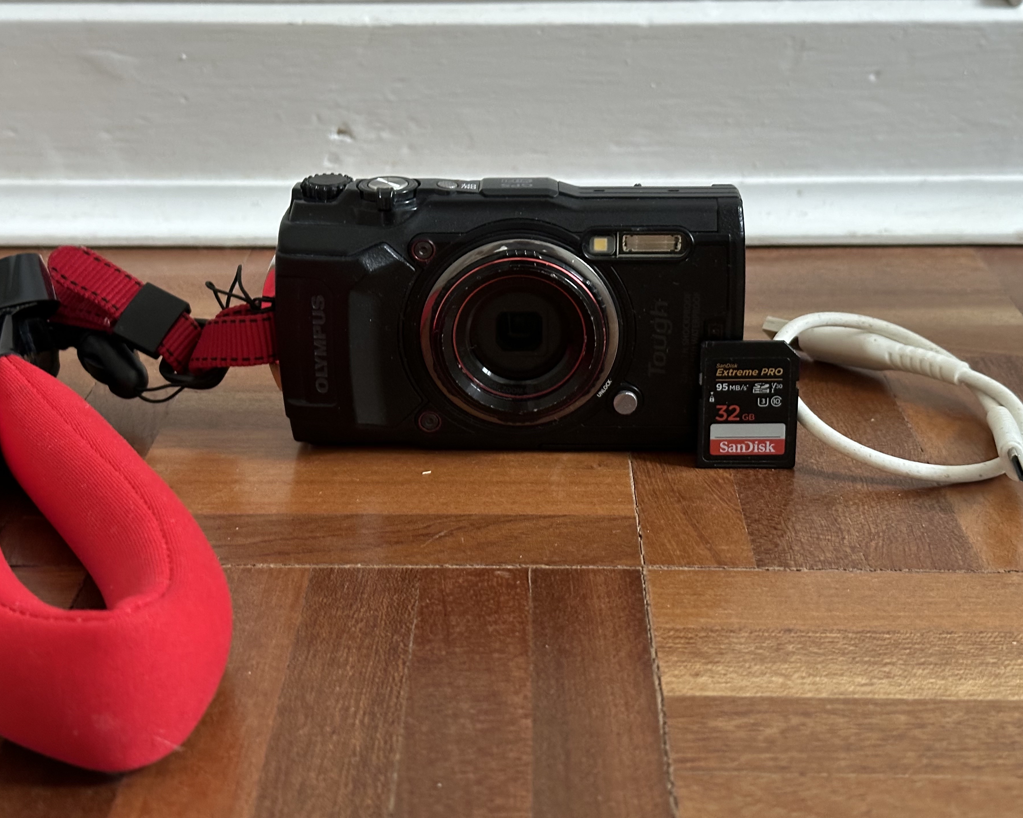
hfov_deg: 35.3
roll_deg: +0.6
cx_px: 475
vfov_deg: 28.6
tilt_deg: -23.2
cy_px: 388
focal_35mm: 53
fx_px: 1605
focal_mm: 6.86
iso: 500
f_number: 1.78
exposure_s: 1/35
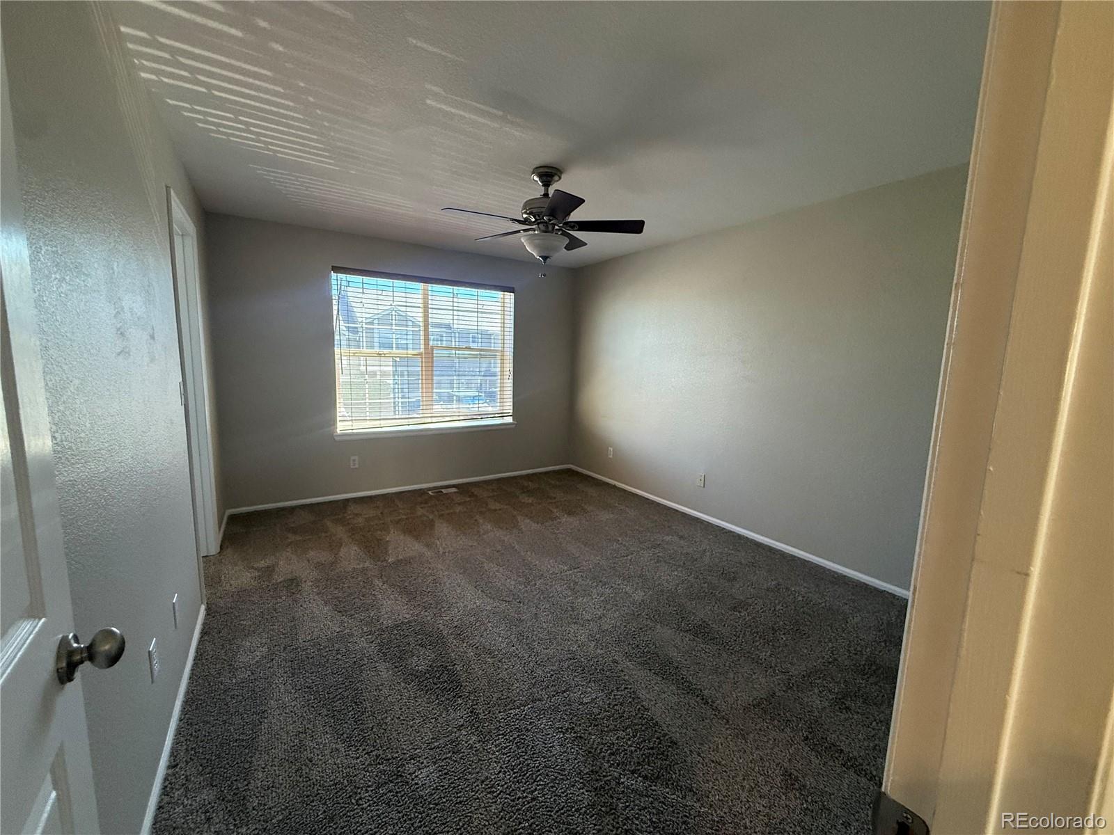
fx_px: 451
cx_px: 557
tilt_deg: -7.5
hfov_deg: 102.1
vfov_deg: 85.7
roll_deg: -2.6
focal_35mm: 14
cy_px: 418
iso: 320
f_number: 2.2
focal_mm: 2.22
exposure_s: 1/120
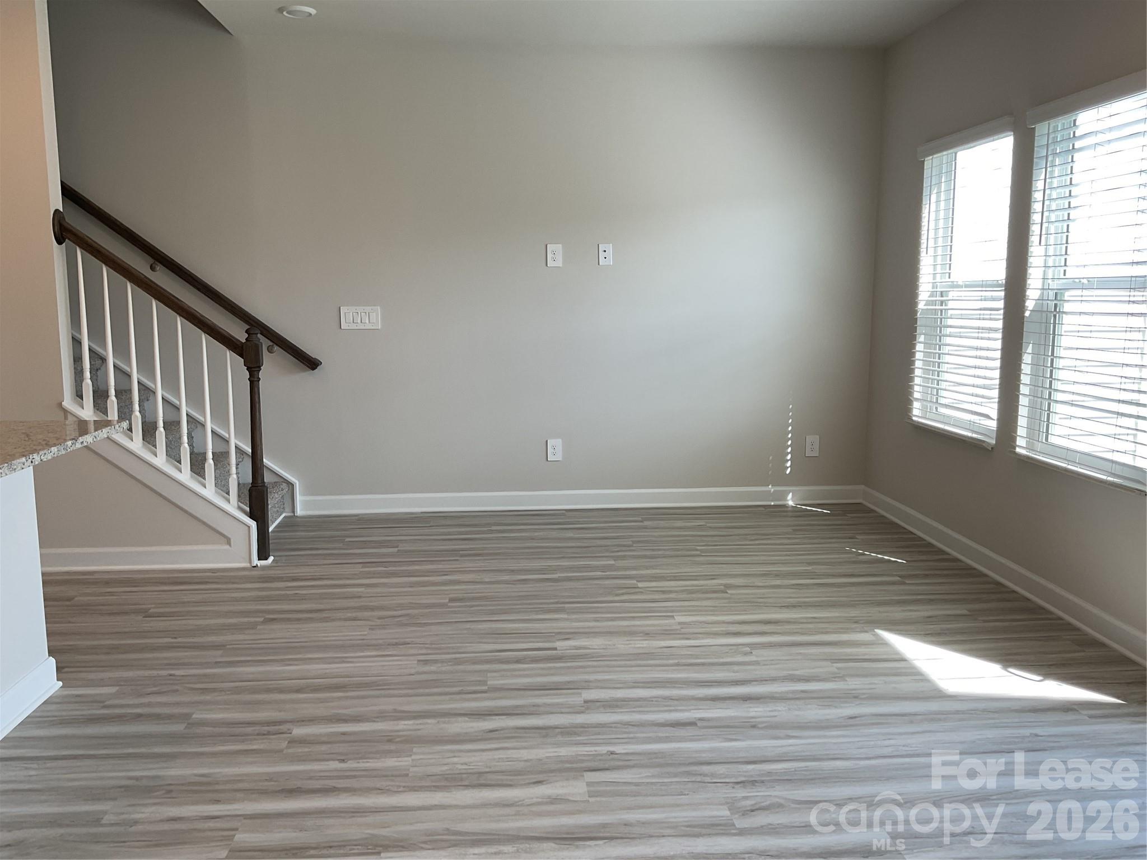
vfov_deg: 48.2
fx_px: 961
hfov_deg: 61.7
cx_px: 574
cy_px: 430
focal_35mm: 29
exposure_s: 1/120
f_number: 1.8
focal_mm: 3
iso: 20
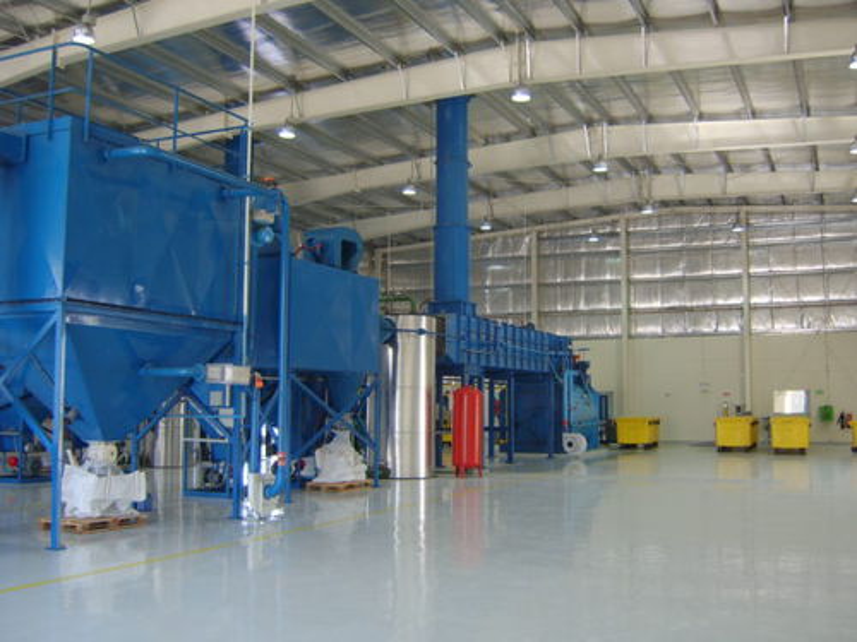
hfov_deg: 58.4
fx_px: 767
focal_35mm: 31
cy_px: 321
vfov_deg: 45.4
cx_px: 428
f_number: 2.7
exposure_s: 1/78
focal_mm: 8.13
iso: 100
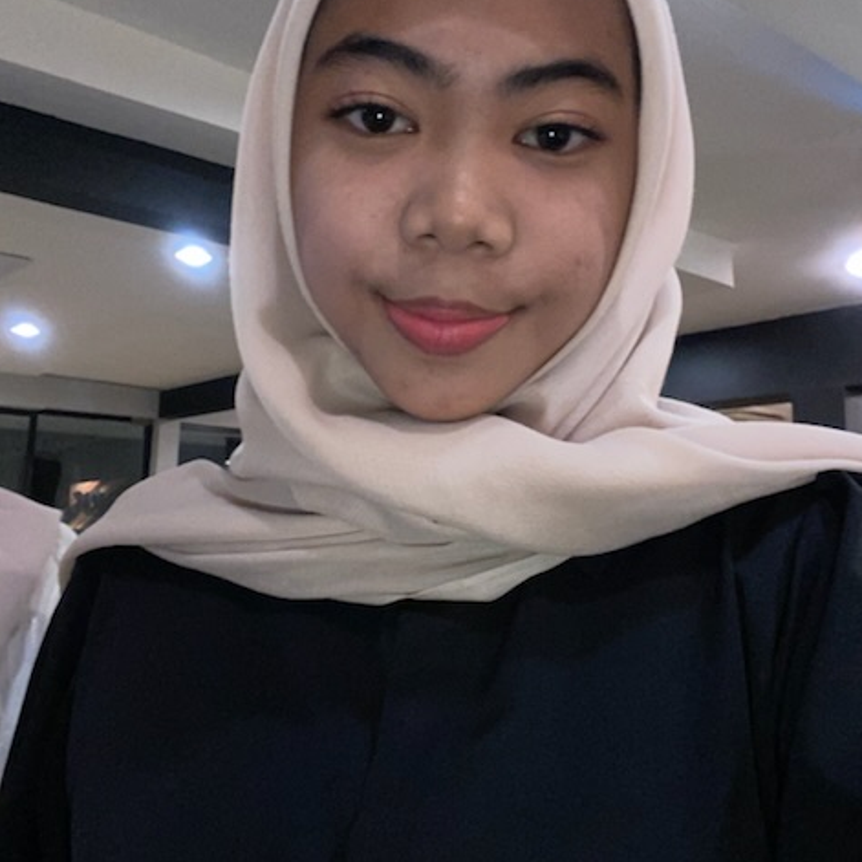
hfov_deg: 46.0
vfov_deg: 45.8
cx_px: 437
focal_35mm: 36
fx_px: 1014
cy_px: 339
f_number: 2.2
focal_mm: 2.71
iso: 200
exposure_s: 1/27
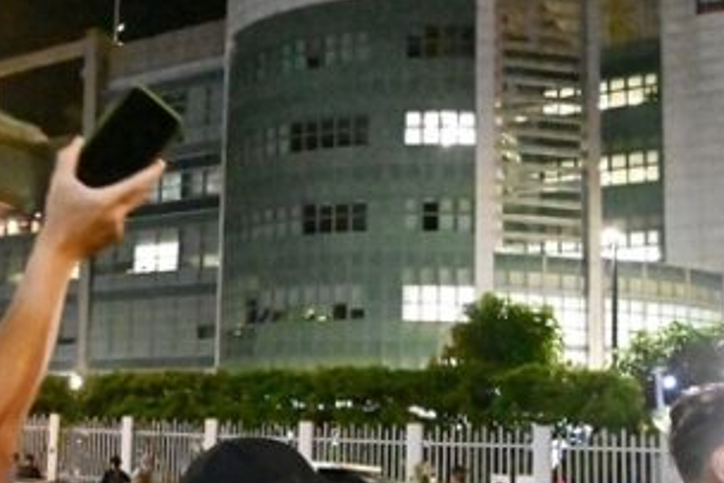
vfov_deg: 27.7
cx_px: 162
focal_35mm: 48
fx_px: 966
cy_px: 357
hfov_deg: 39.7
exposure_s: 1/125
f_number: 6.3
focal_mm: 19
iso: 57600
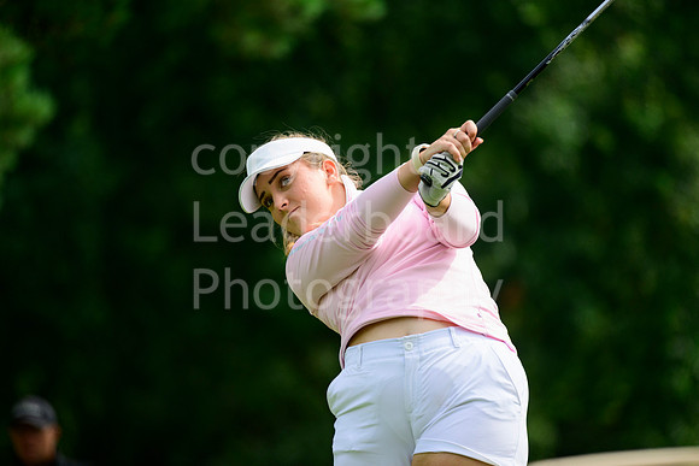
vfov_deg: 3.4
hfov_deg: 5.2
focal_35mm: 400
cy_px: 233
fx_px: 7768
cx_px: 350
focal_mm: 400
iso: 800
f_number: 5.6
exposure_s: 1/2500
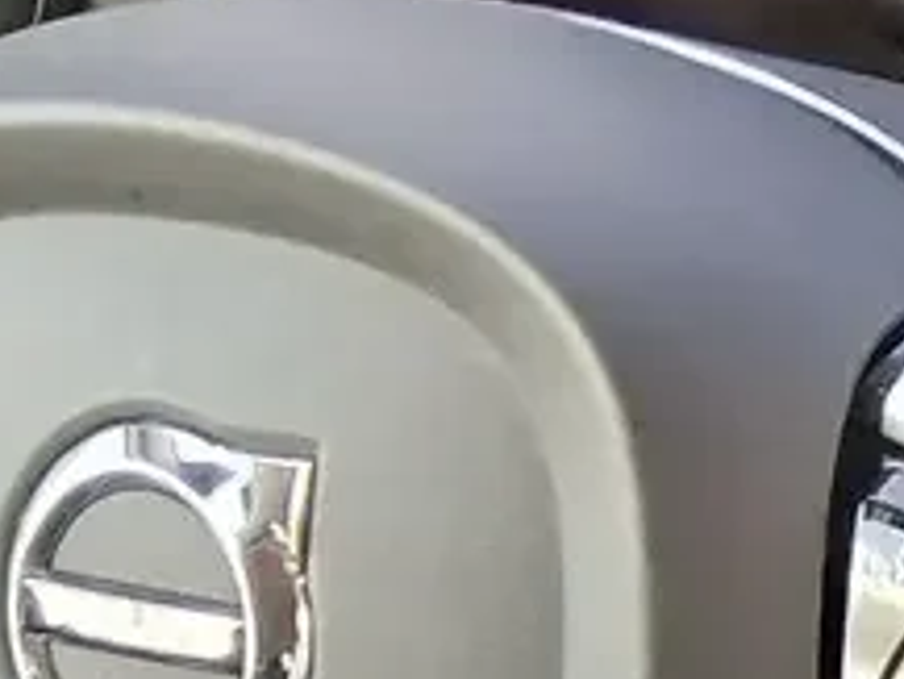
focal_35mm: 192
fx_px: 5017
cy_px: 1504
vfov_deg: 7.4
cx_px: 2679
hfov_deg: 8.6
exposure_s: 1/50
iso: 64
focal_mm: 3.98
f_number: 1.8
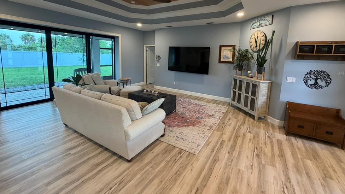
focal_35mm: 16
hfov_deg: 99.3
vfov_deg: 66.1
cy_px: 73
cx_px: 177
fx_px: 146
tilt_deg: -7.0
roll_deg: -1.7
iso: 250
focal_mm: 2.22
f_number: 2.2
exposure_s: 1/60
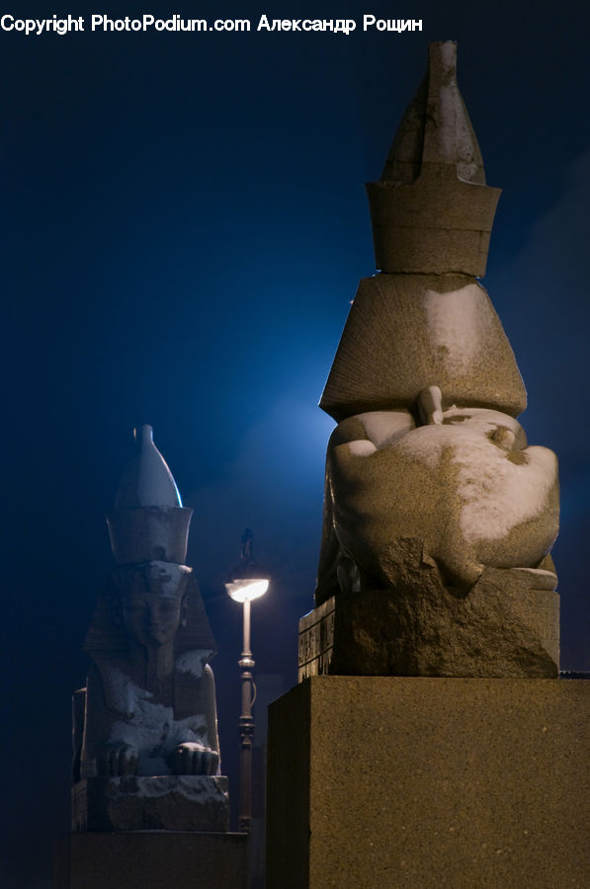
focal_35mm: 68
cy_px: 444
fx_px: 1665
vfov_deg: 29.9
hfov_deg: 20.1
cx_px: 295
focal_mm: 45
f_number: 5.6
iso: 200
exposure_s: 2
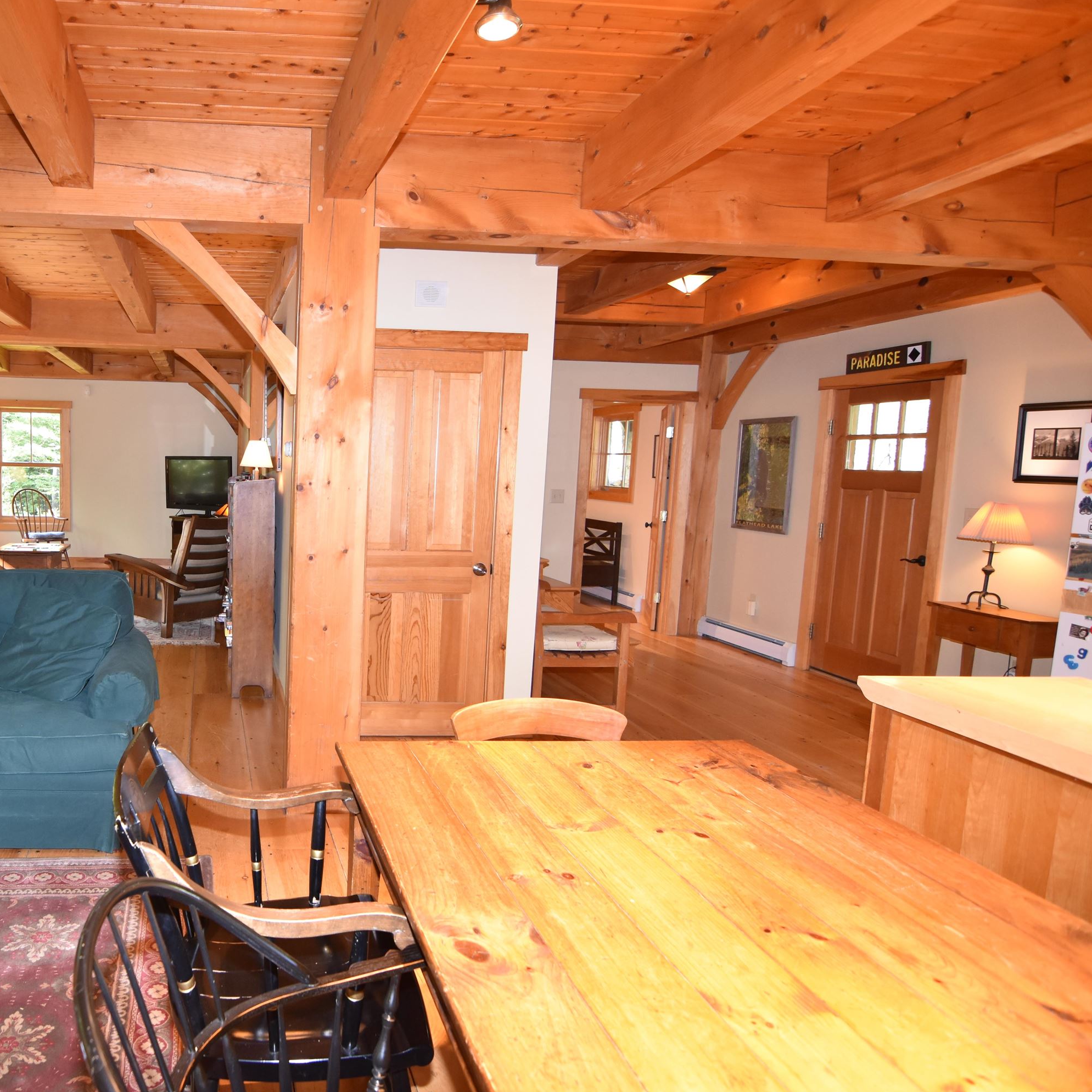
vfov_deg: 70.5
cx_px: 253
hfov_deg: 65.5
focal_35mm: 22
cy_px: 552
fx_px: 773
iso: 800
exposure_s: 1/60
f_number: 4
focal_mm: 11
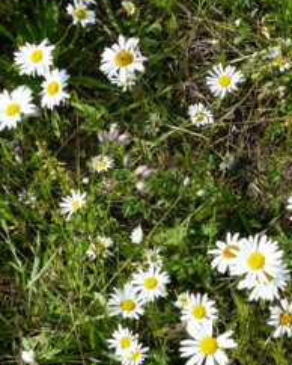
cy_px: 204
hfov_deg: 29.3
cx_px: 253
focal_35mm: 50
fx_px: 539
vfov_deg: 37.3
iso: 100
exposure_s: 1/800
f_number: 4
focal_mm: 5.6
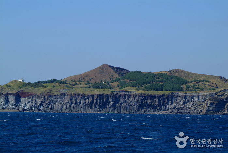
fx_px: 812
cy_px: 76
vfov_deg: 10.7
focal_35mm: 128
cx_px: 114
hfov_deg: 16.0
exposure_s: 1/250
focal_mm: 85
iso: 100
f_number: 8
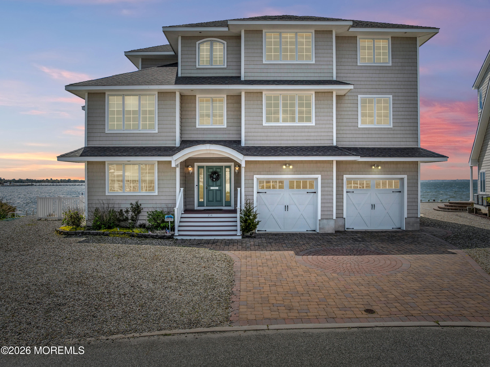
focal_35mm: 24
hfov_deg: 71.6
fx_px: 340
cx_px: 245
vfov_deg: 56.8
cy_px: 184
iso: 100
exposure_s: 1/3200
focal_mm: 12.29
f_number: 2.8
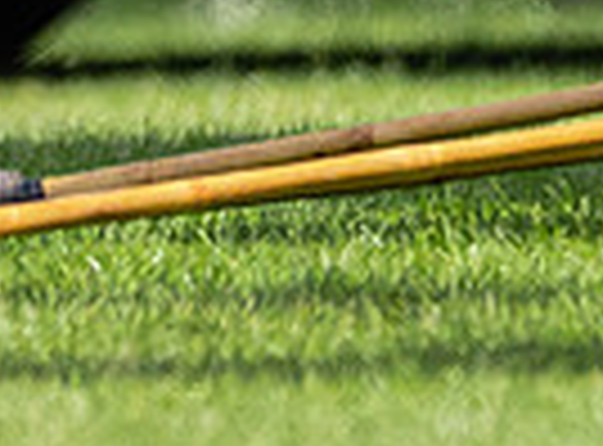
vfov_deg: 0.3
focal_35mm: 4800
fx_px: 83167
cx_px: -1242
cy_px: -242
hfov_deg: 0.4
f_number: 4
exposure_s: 1/3200
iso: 640
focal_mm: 500
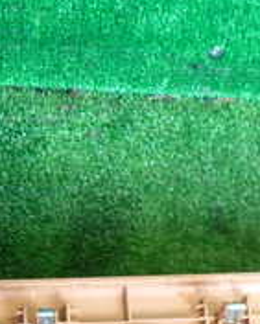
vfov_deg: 18.8
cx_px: -11
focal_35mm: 100
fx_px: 961
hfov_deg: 15.1
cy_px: 306
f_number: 2.3
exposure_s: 1/40
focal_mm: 5.4
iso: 200
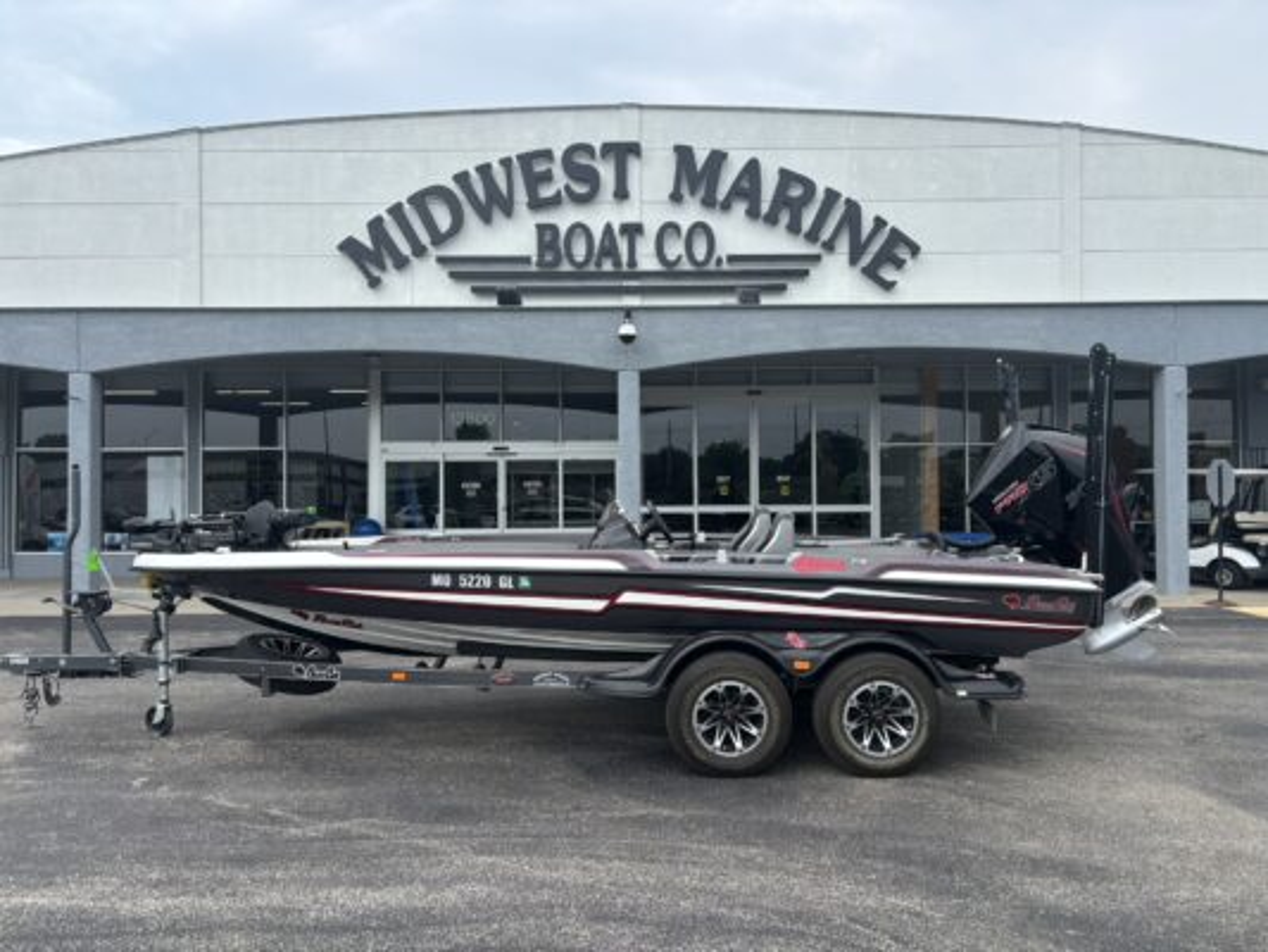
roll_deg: -0.5
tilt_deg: +0.4
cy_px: 476
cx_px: 634
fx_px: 953
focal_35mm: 26
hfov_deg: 67.3
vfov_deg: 53.1
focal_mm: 5.96
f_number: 1.6
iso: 50
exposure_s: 1/2342
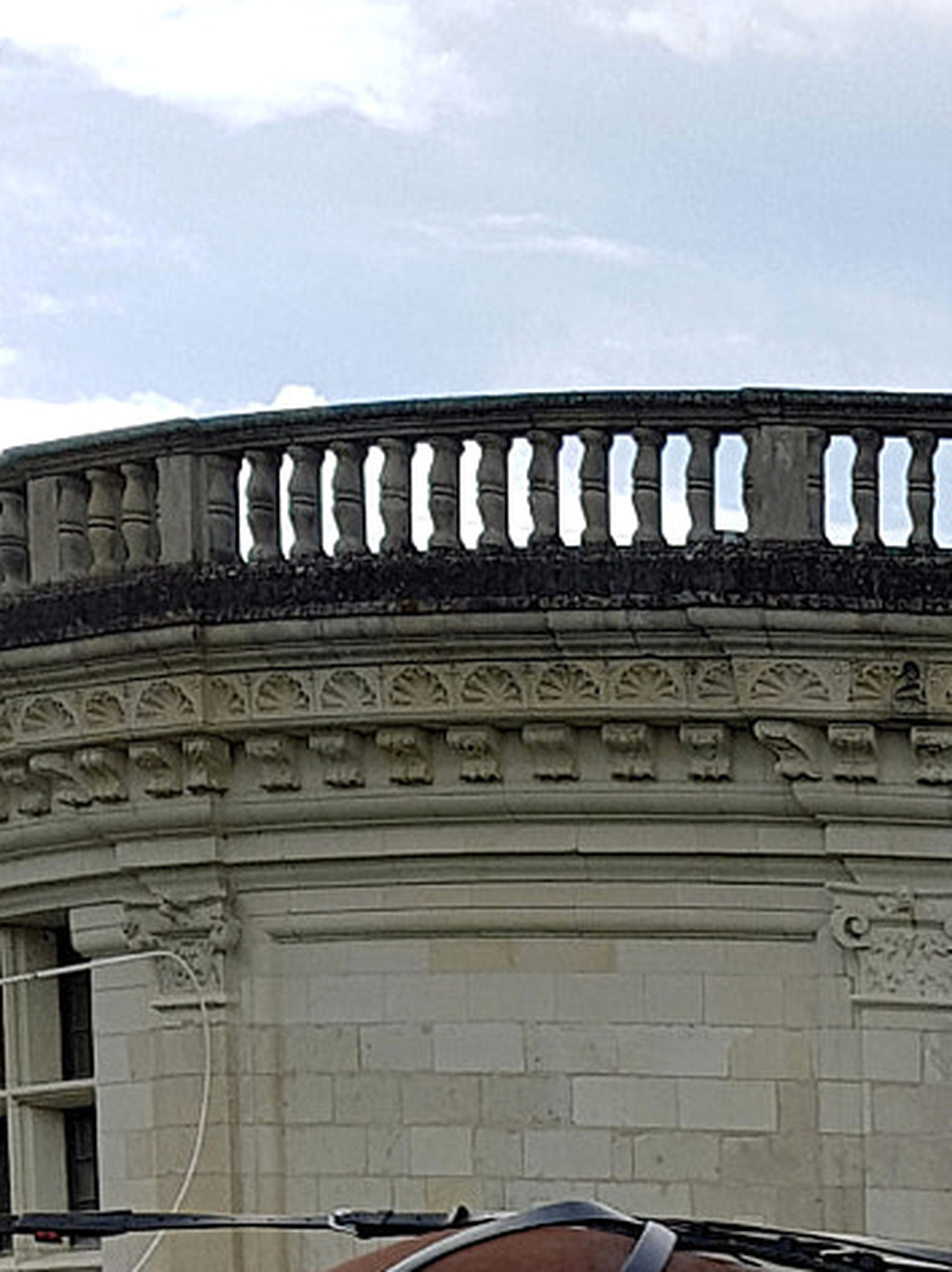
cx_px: 1381
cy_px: 1813
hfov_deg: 15.6
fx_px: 3231
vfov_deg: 19.8
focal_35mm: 88
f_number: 1.7
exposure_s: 1/2680
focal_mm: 4.2
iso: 50
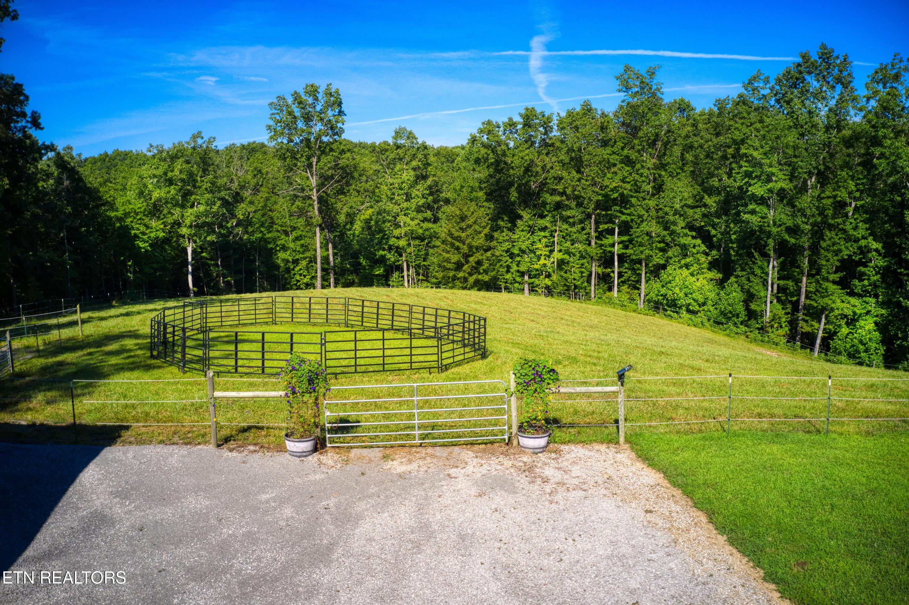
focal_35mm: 28
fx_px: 707
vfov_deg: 46.4
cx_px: 454
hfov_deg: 65.5
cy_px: 302
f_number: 5.6
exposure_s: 1/80
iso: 400
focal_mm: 10.26
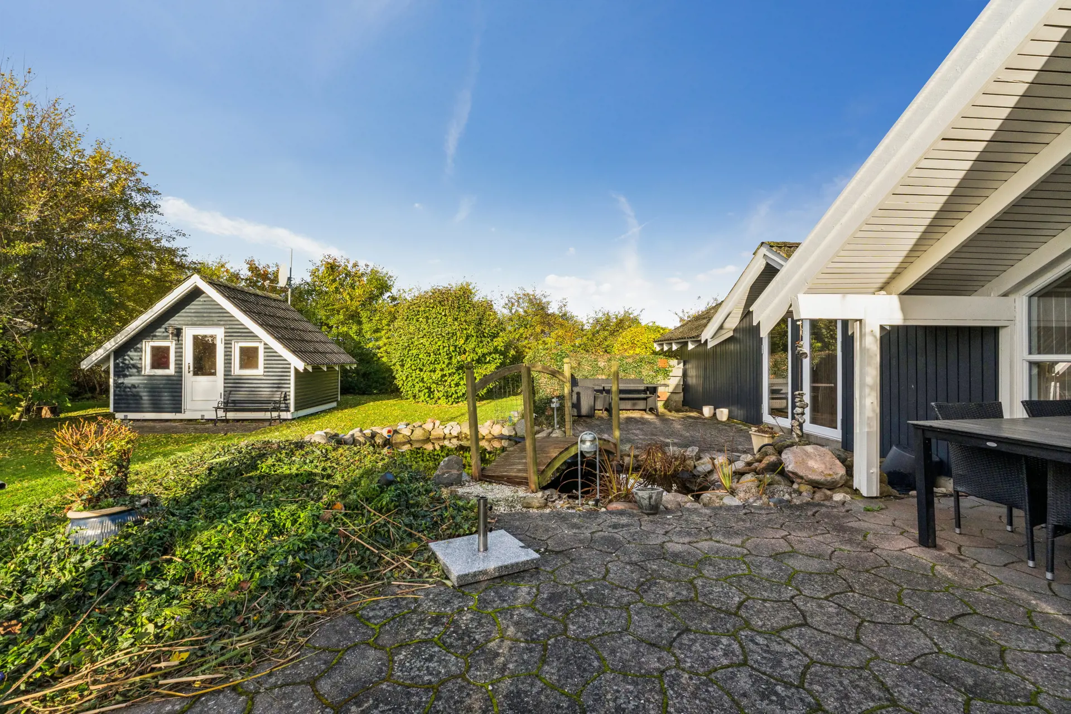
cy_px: 357
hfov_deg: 97.6
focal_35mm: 16
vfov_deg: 74.6
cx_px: 536
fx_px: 469
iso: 400
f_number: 8
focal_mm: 10.5
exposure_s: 1/500
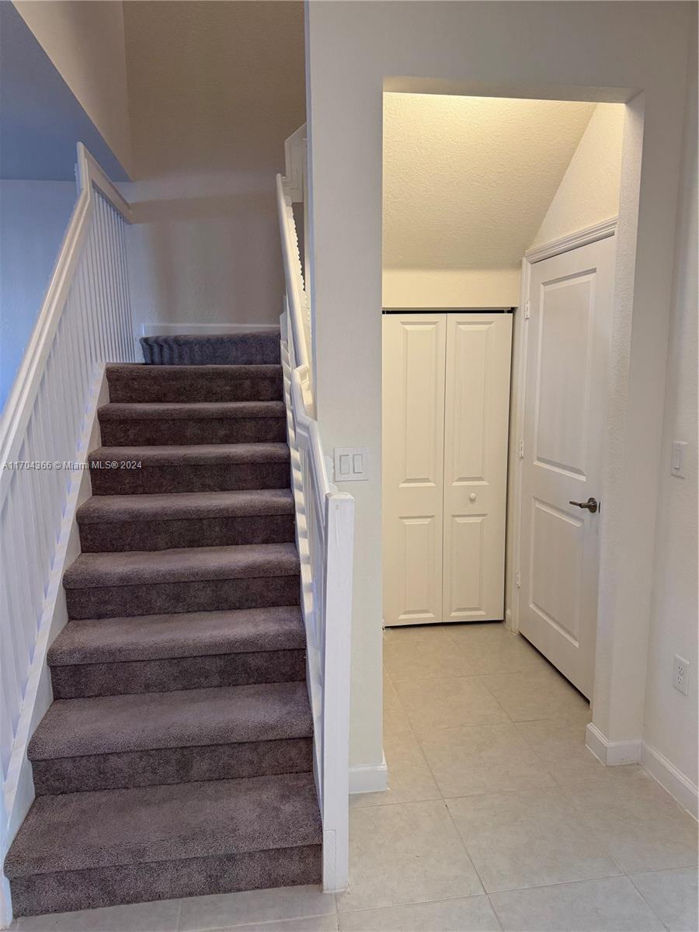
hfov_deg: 56.8
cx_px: 350
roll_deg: +1.1
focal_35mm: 24
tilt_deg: -8.8
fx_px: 646
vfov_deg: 71.6
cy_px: 466
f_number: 1.78
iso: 200
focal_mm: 6.76
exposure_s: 1/120
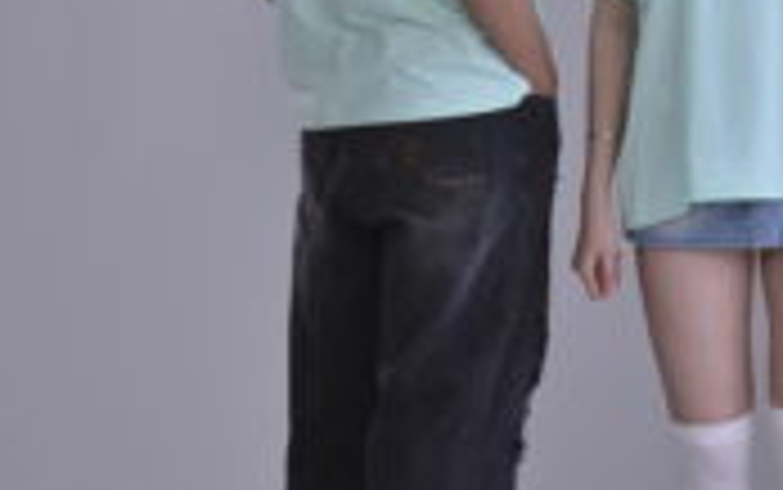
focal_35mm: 176
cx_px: 493
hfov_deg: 11.9
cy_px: 49
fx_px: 3758
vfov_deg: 7.4
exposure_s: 1/200
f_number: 9
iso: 400
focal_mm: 75
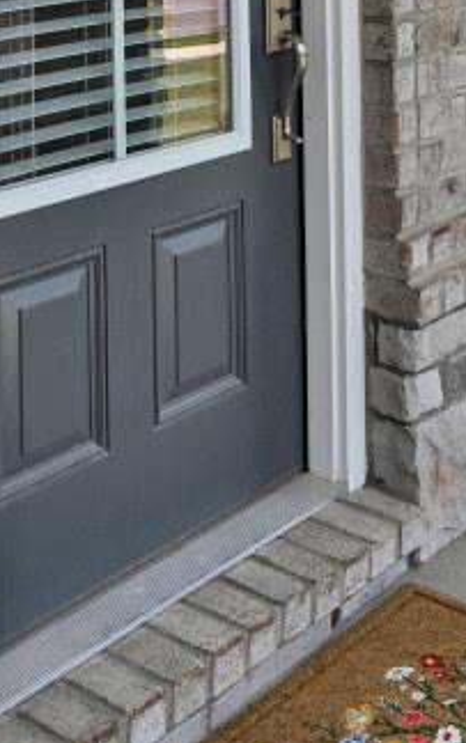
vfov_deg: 27.1
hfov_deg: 19.5
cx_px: 397
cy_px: -167
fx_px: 1339
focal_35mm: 66
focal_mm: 14
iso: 100
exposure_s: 1/250
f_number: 6.3
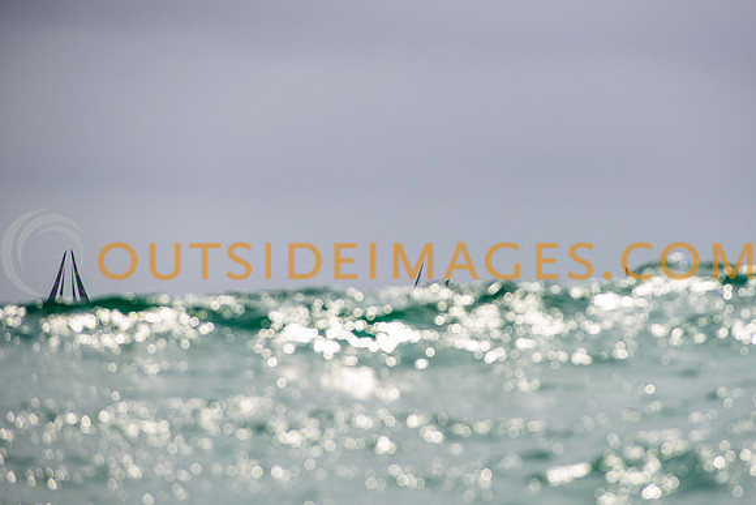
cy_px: 296
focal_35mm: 234
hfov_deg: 8.8
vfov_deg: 5.9
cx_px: 443
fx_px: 4918
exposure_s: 1/4000
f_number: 5
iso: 400
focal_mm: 200
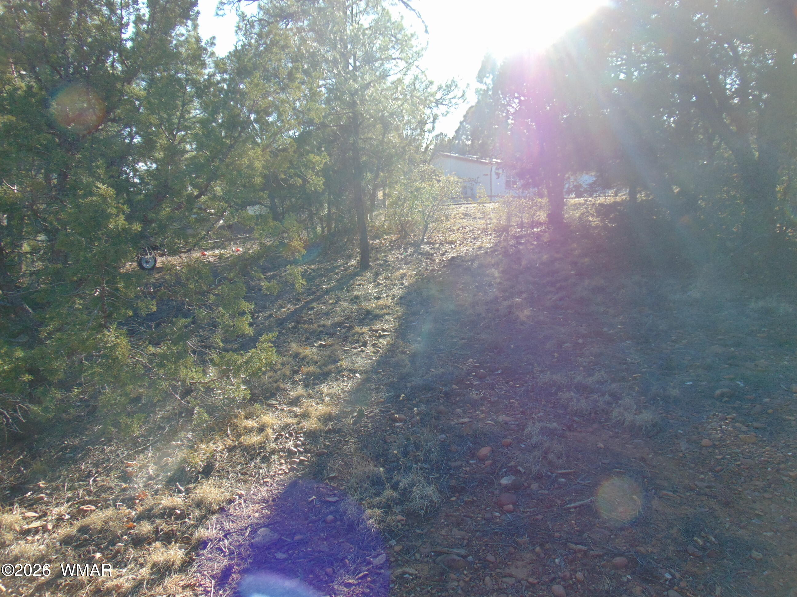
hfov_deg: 69.4
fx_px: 576
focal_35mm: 25
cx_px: 398
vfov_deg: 54.9
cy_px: 298
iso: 80
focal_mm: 4.5
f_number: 3
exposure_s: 1/400
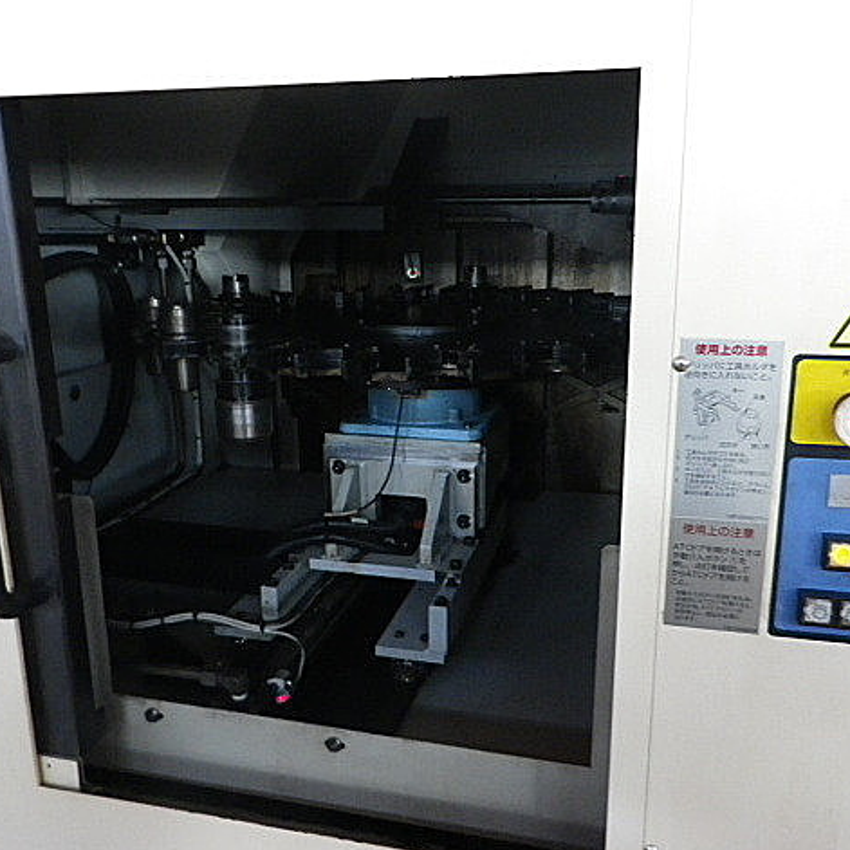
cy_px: 420
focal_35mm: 30
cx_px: 437
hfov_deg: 54.0
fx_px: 833
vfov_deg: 54.0
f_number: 3.5
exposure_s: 1/25
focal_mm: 4.5
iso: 400
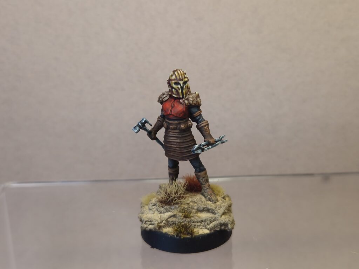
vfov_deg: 58.9
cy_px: 134
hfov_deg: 73.9
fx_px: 239
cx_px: 180
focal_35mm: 23
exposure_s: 1/197
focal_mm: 5.4
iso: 50
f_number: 1.8
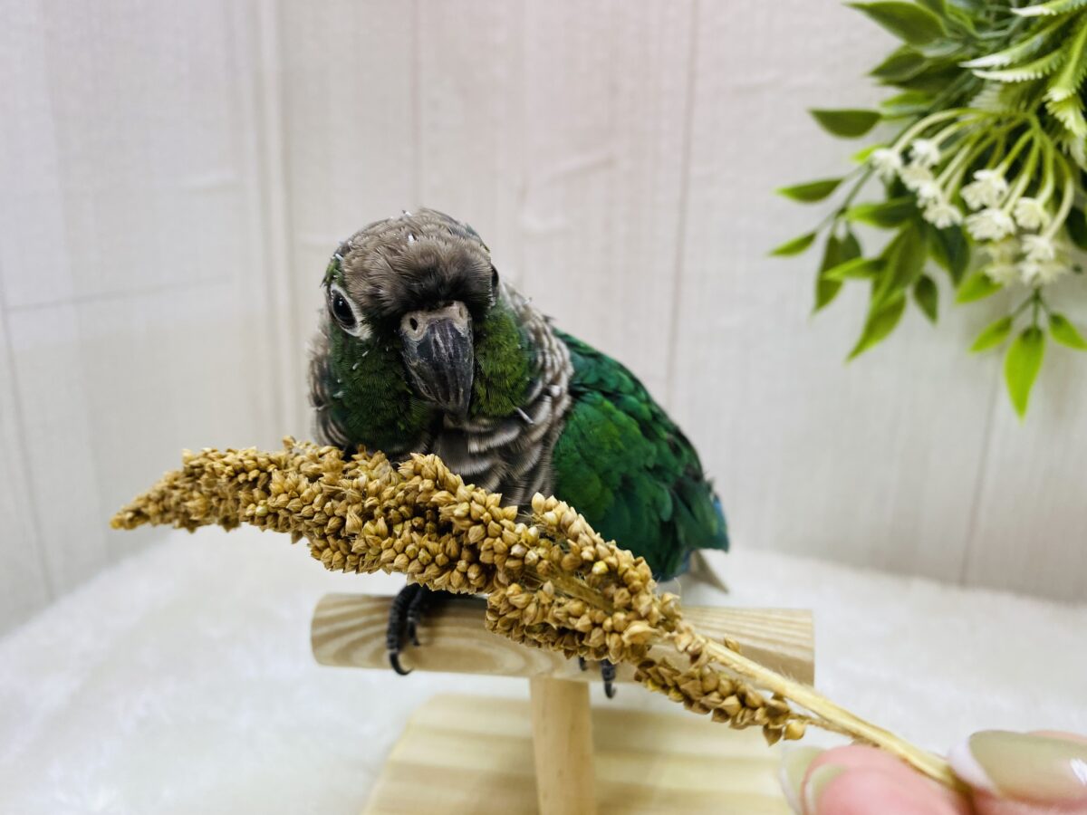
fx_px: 785
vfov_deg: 54.9
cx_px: 544
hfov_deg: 69.4
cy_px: 408
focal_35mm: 25
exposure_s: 1/100
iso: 80
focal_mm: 4.25
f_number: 1.8
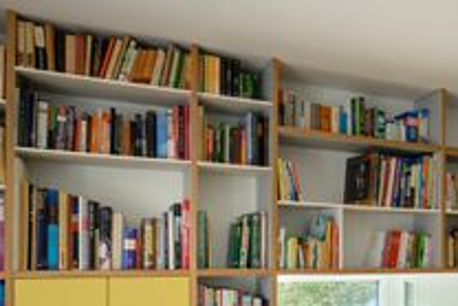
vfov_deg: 33.1
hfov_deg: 47.3
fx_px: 497
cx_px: 352
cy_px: 252
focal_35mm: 39
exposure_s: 1/5
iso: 100
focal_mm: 18.5
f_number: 10
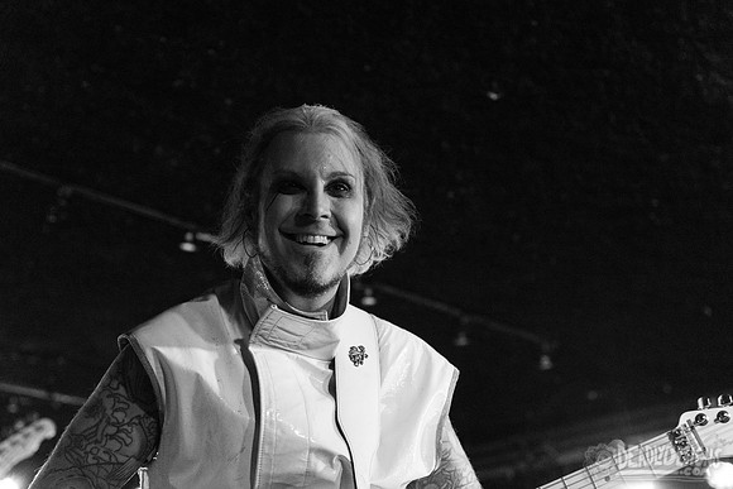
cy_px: 244
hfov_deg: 35.6
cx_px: 366
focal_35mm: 56
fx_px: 1140
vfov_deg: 24.2
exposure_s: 1/200
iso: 2000
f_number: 3.5
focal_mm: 56
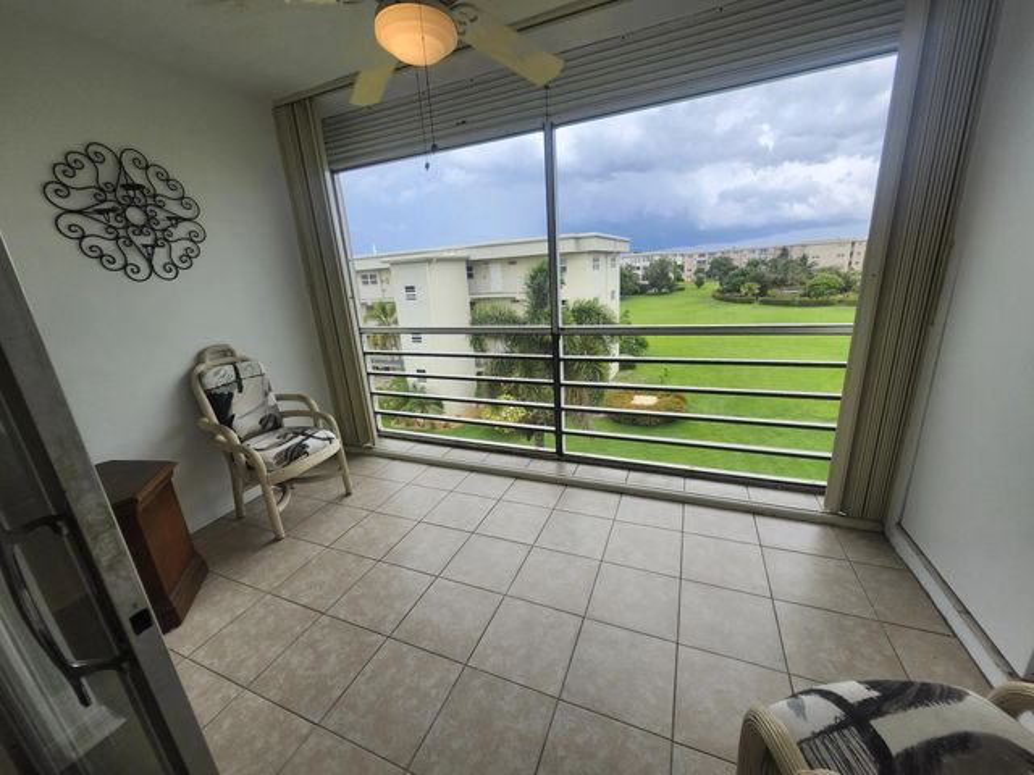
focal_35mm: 13
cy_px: 388
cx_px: 517
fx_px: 388
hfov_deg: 106.2
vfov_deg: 89.9
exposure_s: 1/268
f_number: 2.2
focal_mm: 1.74
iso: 40
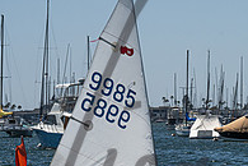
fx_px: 1653
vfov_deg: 5.7
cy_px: 126
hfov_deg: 8.4
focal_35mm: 240
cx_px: 338
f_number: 16
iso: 250
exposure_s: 1/640
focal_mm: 72
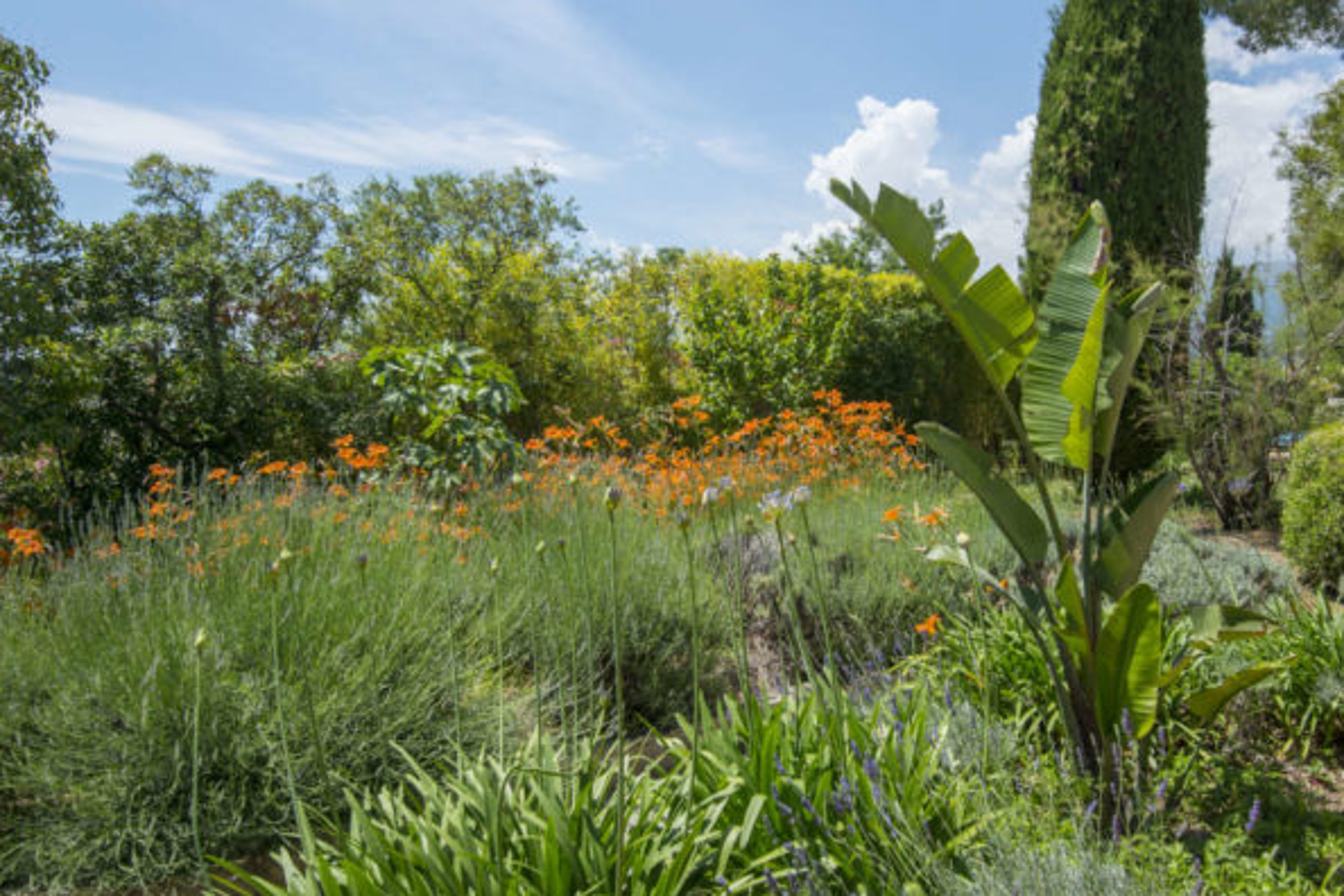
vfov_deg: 53.0
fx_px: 896
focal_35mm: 24
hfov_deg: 73.6
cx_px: 720
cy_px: 385
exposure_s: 1/800
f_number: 10
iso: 400
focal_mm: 19
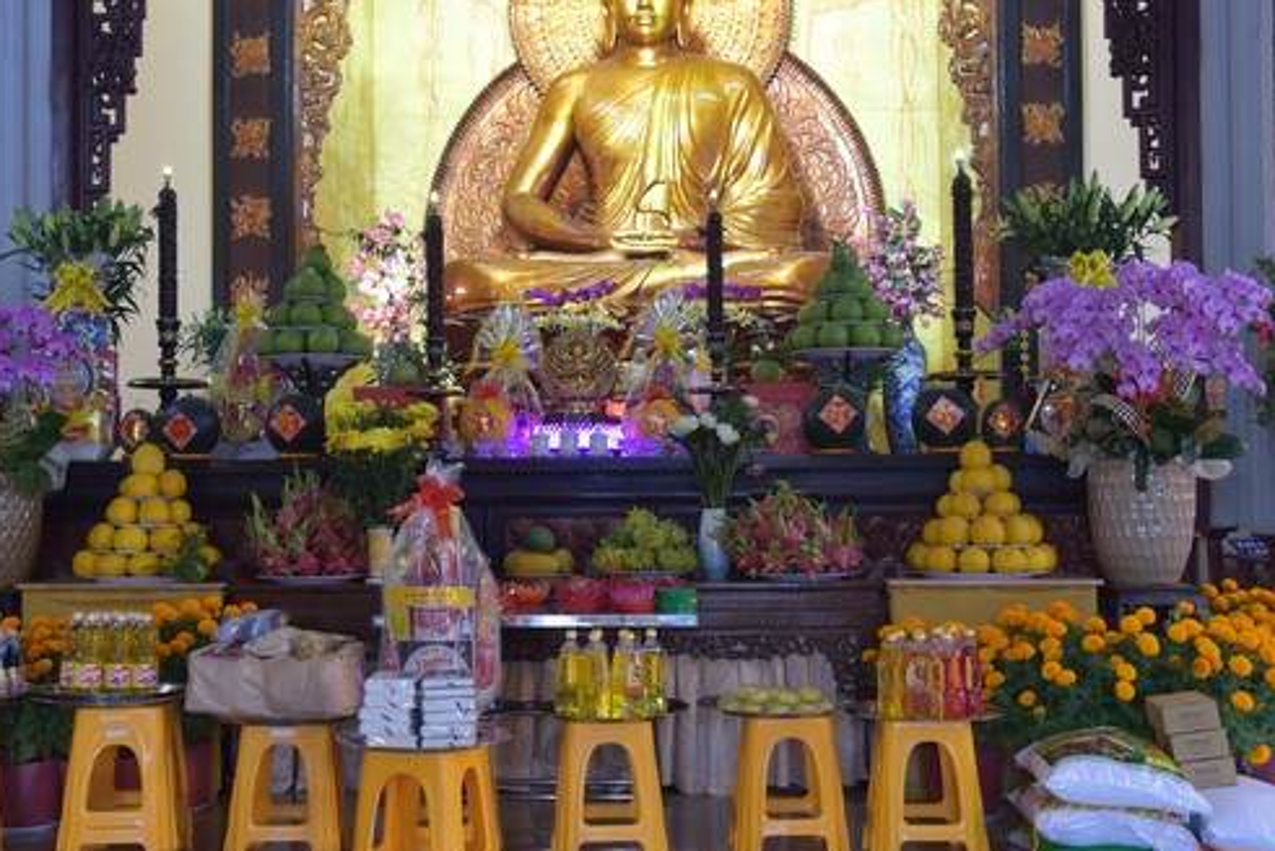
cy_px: 394
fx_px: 1595
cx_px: 626
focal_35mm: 45
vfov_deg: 29.9
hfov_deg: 43.6
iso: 1400
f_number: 4
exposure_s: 1/60
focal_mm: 34
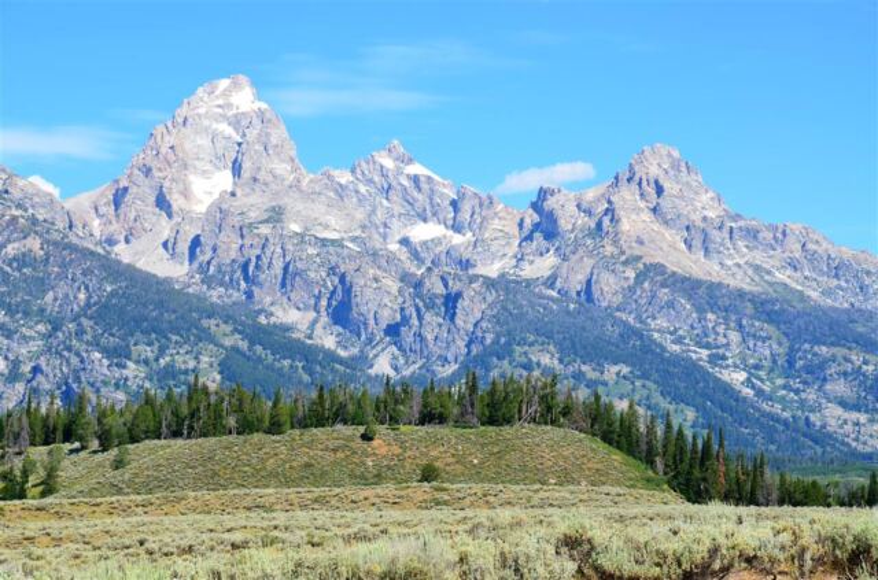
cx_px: 439
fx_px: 2262
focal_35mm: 93
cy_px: 290
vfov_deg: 14.6
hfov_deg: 22.0
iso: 100
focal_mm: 62
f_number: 11
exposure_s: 1/160
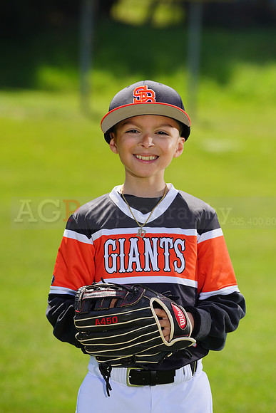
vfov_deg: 8.0
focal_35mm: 256
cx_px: 138
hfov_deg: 5.4
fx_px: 2942
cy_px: 206
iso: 100
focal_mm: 256
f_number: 8
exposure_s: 1/250
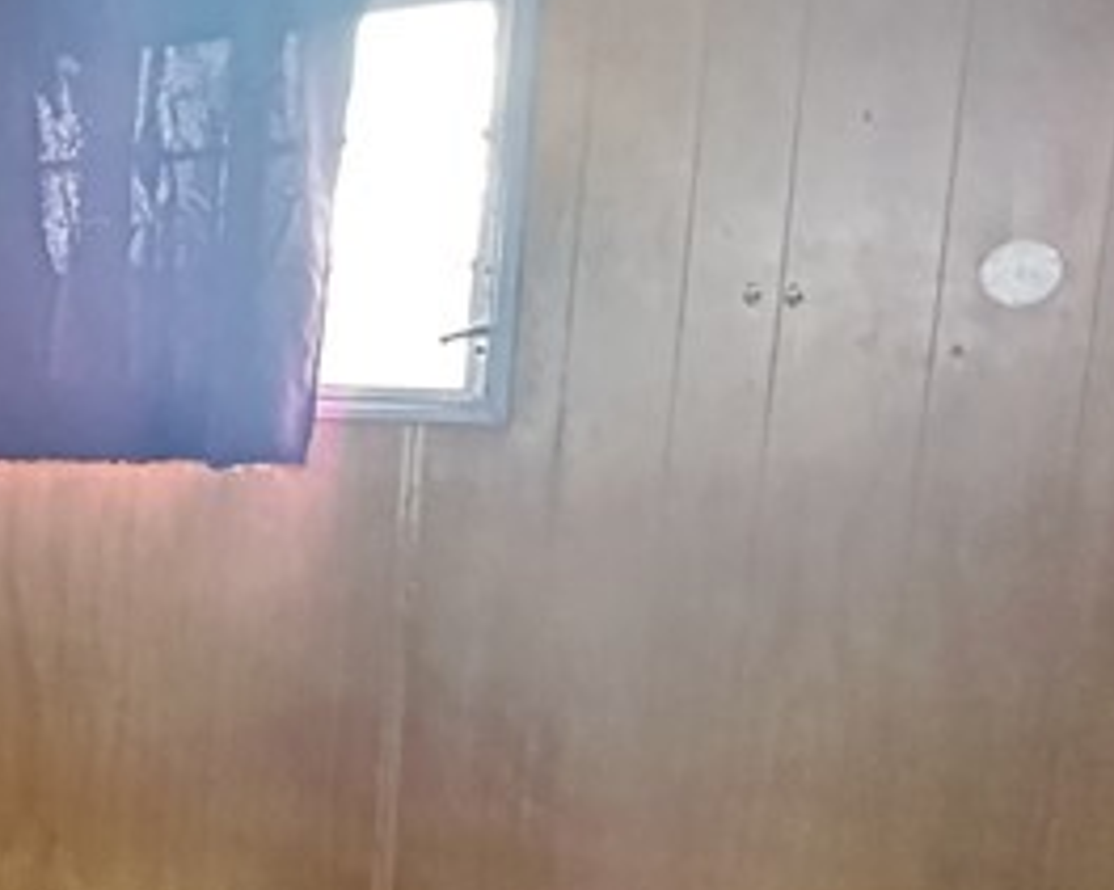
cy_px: 582
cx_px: -371
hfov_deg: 28.4
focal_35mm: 53
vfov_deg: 28.4
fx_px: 1747
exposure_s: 1/40
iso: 1250
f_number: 2.2
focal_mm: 2.22
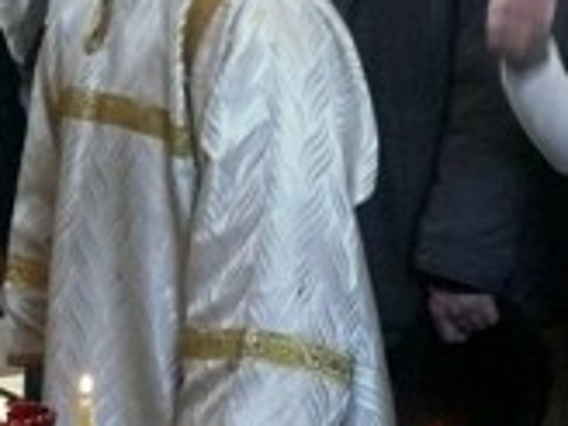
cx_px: 622
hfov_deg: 12.8
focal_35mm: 152
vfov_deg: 9.8
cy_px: 227
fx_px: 2494
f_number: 2.8
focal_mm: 7.4
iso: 400
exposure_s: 1/60
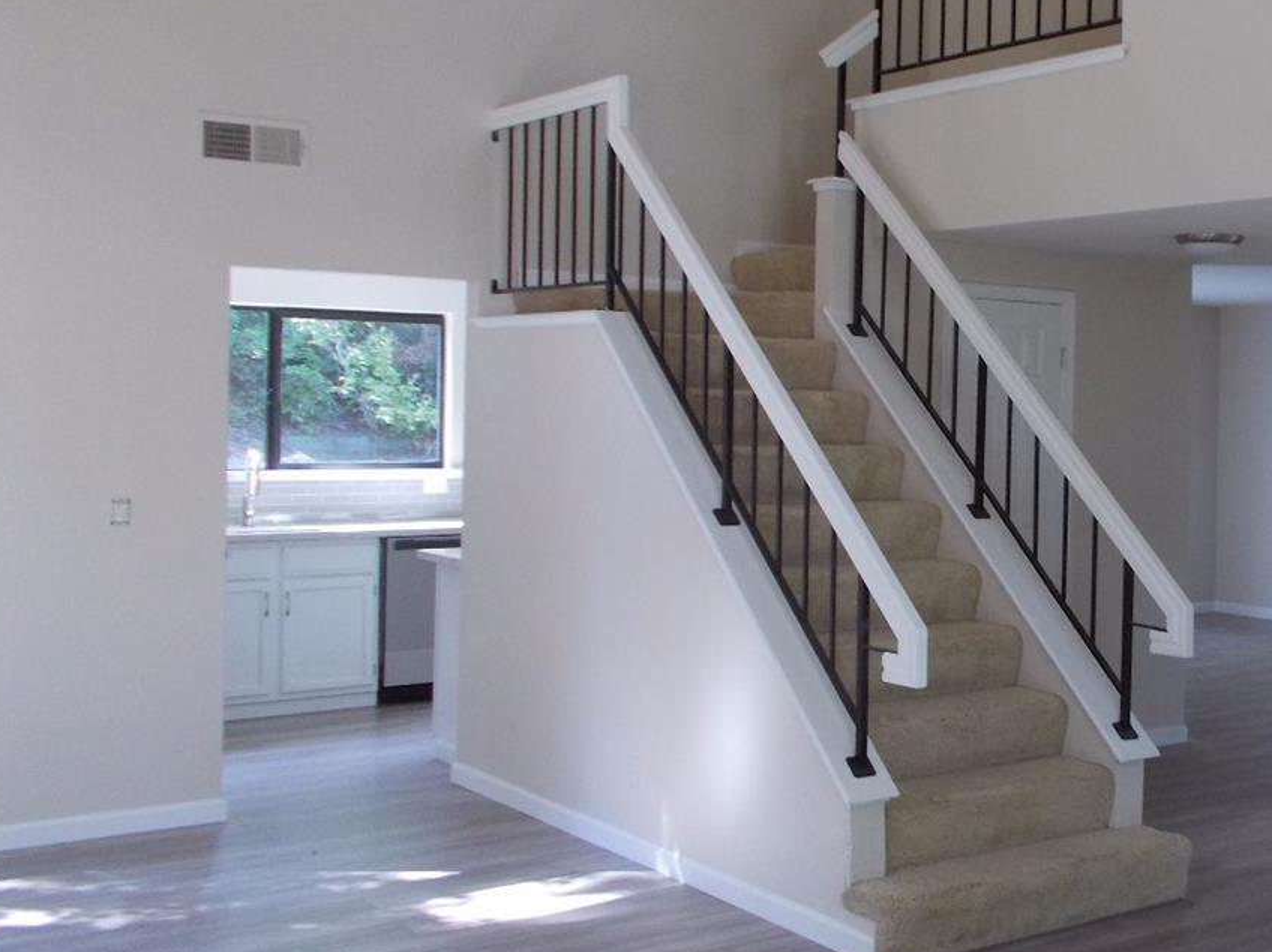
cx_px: 1104
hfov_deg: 38.8
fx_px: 1689
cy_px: 420
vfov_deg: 31.5
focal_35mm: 46
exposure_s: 1/25
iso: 160
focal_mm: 4.6
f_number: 3.2
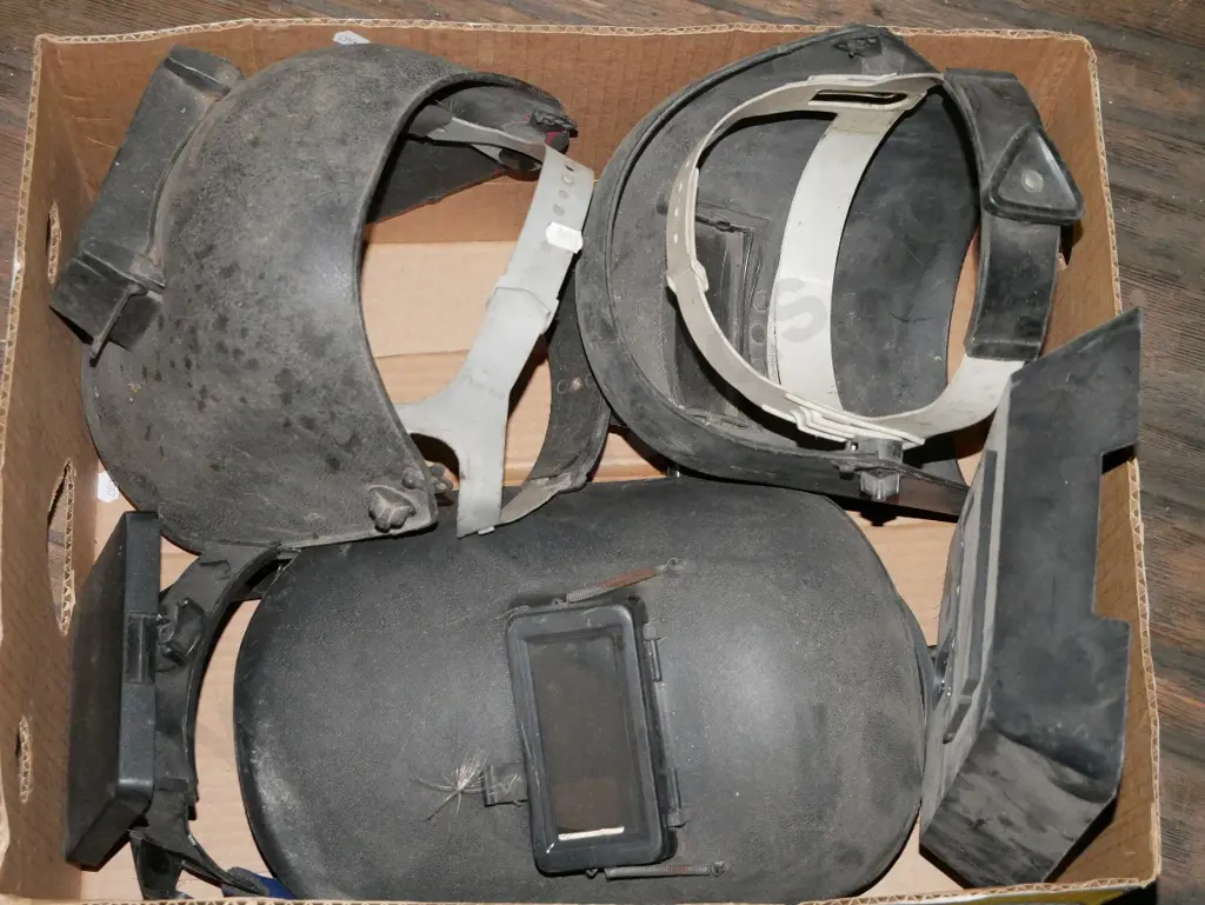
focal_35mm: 70
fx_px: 2438
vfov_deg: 21.0
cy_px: 452
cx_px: 602
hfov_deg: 27.8
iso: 3200
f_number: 5.2
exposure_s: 1/80
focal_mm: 35
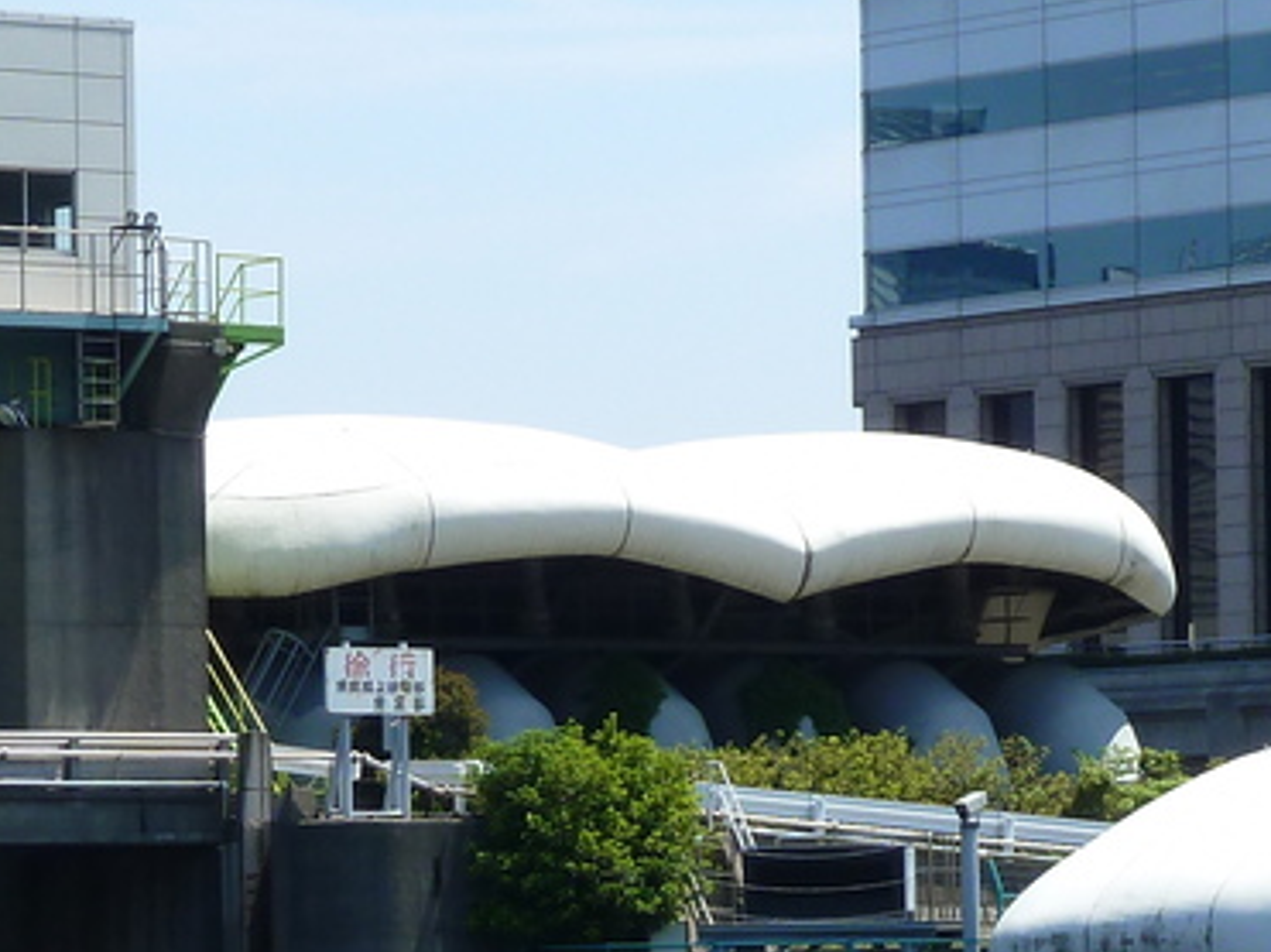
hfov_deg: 9.1
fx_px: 7965
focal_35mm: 217
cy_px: 969
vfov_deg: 6.8
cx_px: 627
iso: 80
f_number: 4.1
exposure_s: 1/400
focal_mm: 11
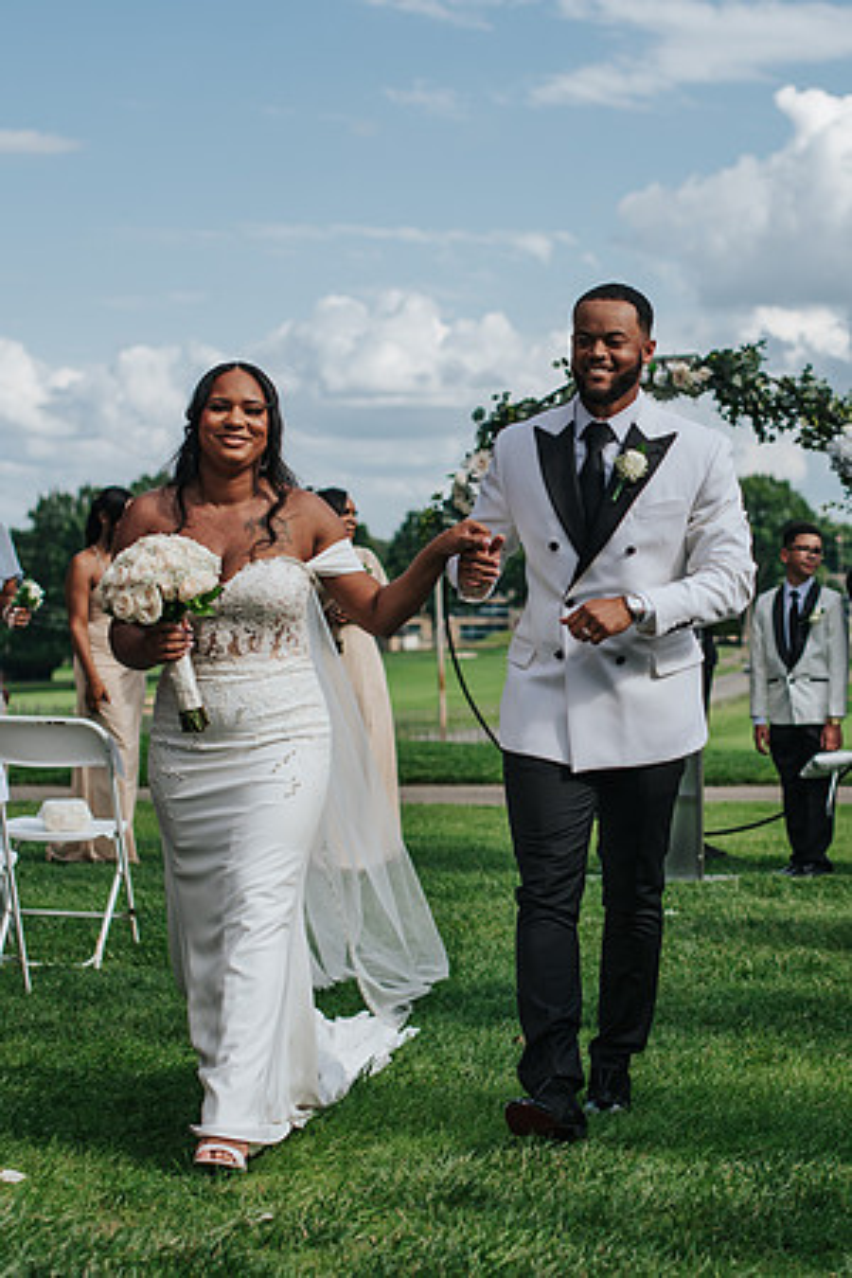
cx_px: 617
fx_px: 2673
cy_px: 638
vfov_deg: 26.9
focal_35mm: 75
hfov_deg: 18.0
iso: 100
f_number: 3.2
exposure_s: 1/1600
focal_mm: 50
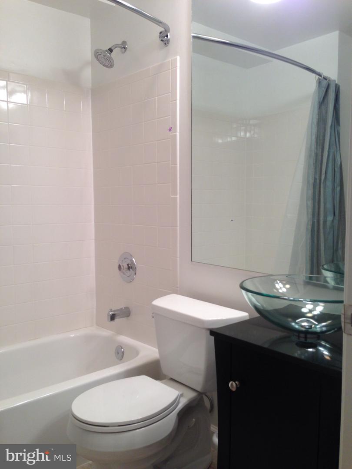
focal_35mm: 33
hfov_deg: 42.9
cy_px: 234
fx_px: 447
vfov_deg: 55.4
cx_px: 176
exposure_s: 1/30
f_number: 2.4
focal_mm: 4.13
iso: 50
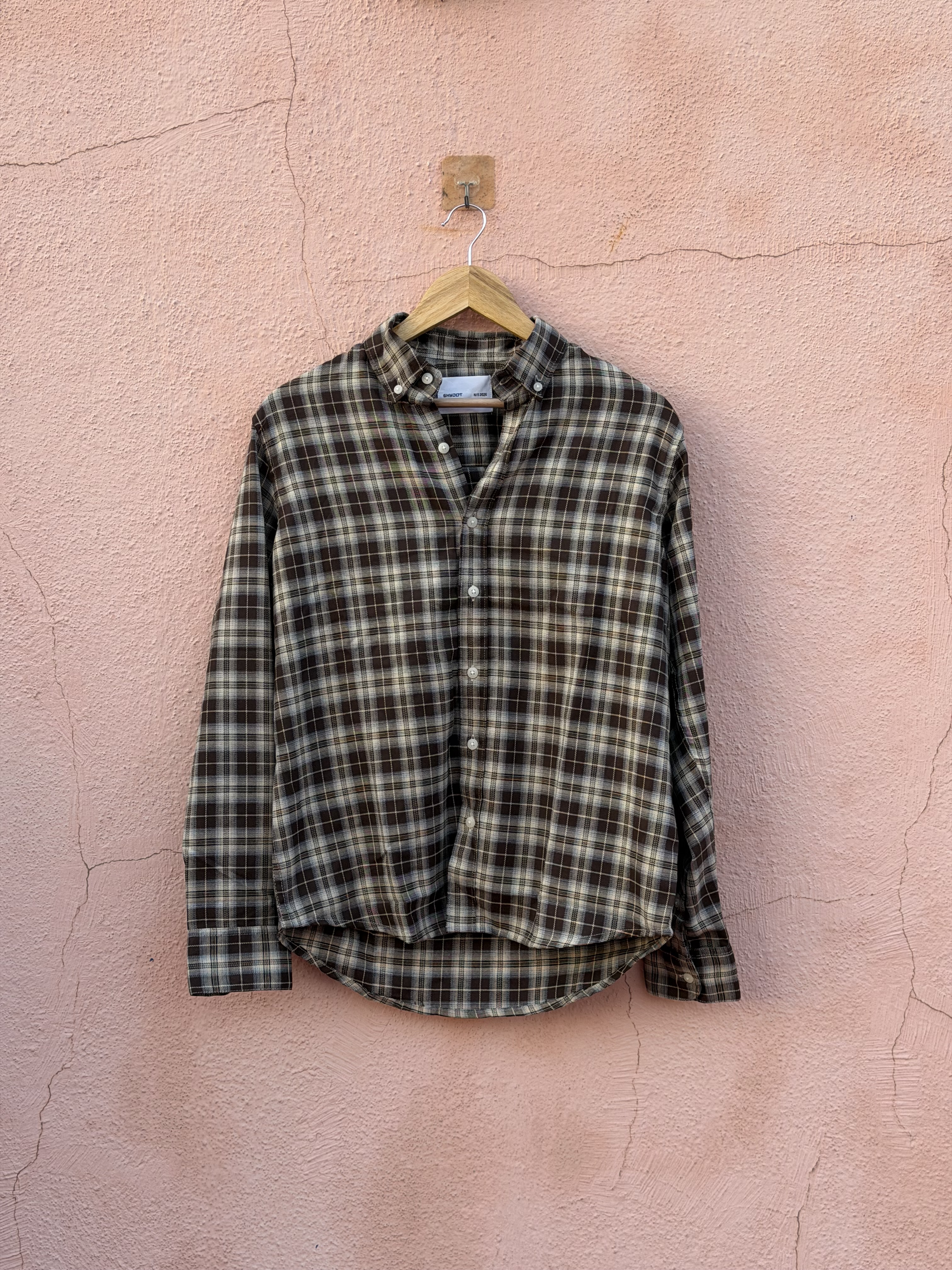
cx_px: 476
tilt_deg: -2.2
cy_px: 635
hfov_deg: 30.3
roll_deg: +0.5
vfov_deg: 39.7
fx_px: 1760
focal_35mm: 48
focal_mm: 6.76
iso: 64
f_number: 1.78
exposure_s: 1/429
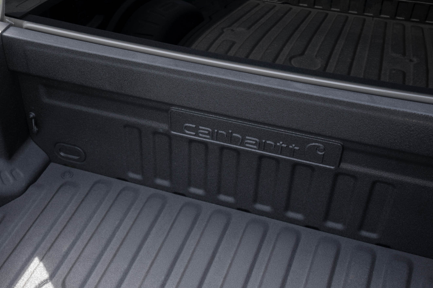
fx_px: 637
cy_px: 201
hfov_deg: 37.1
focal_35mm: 53
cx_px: 140
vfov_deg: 25.3
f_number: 4
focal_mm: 35
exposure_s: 1/50
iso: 320
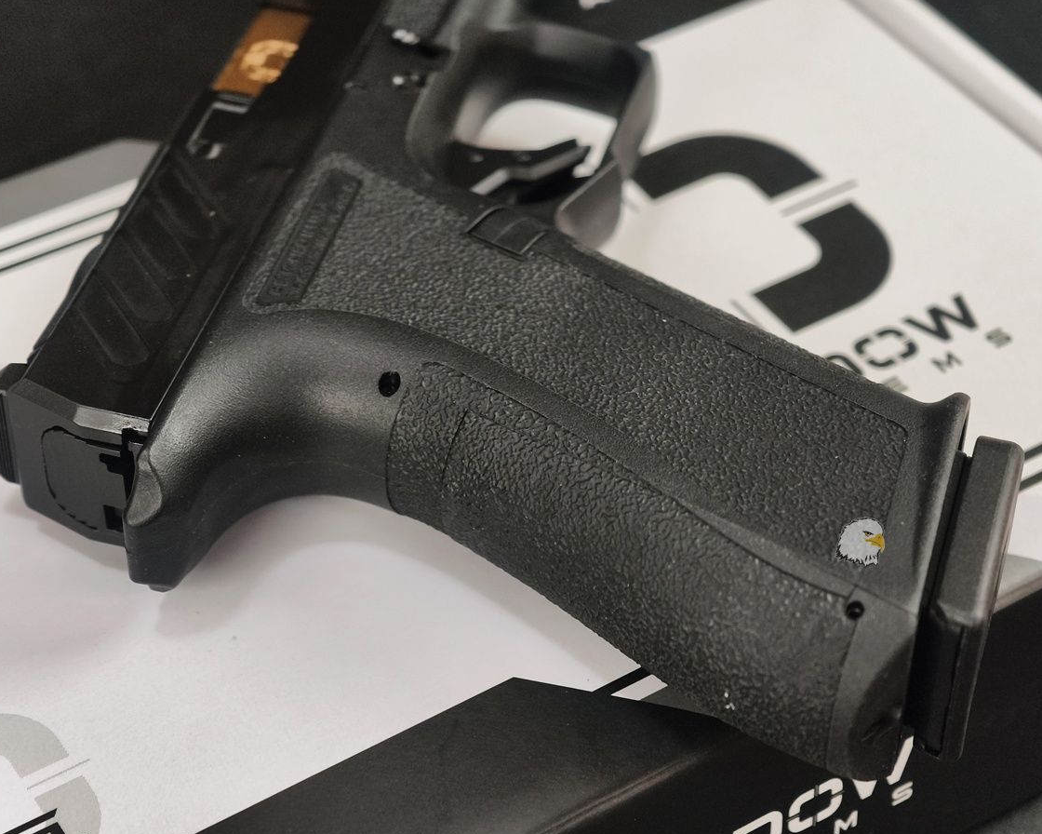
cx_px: 530
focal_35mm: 89
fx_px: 2745
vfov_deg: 17.3
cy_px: 417
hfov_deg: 21.5
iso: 826
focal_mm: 22.48
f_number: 2.67
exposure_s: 1/30
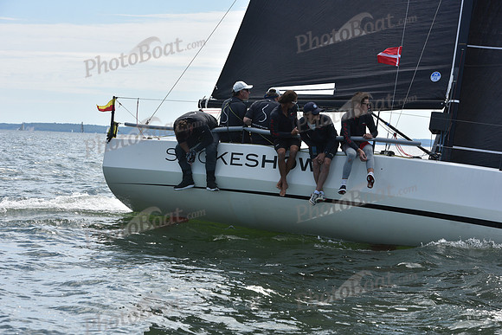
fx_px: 1395
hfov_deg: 20.4
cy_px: 168
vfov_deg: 13.7
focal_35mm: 100
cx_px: 251
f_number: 8
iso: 320
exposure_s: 1/1000
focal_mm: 100
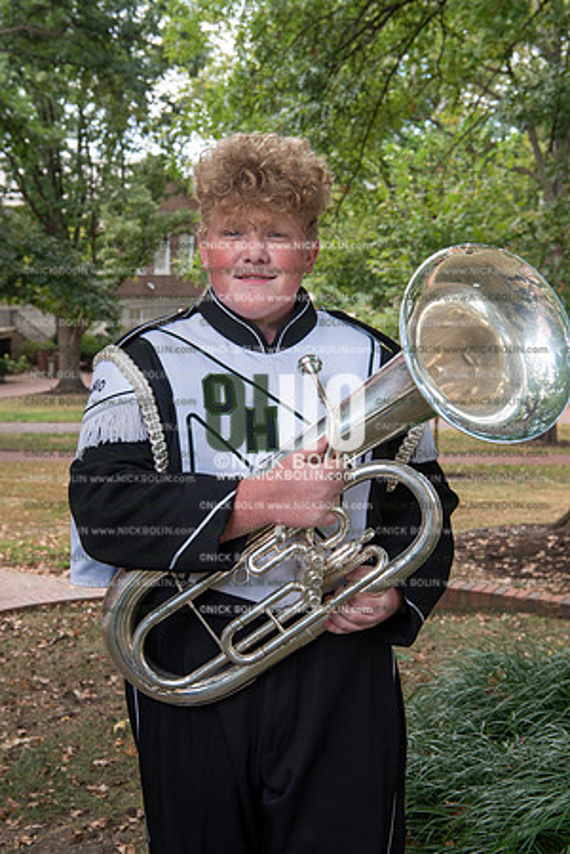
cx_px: 285
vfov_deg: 38.2
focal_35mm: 52
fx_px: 1235
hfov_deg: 26.0
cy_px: 427
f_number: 8
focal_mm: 52
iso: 500
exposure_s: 1/100
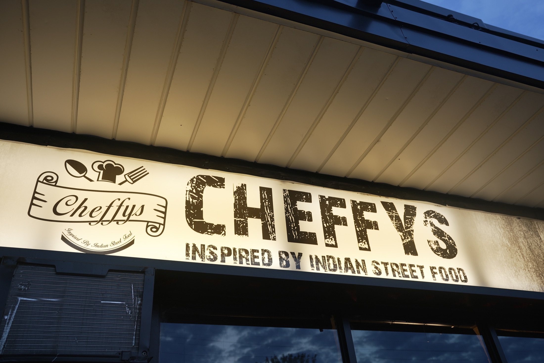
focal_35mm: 32
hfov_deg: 59.2
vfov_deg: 41.5
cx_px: 272
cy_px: 182
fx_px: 479
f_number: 3.5
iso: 200
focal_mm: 31.7
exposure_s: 1/80
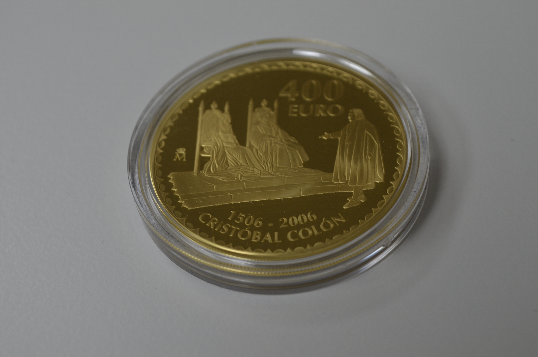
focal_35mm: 75
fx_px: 1119
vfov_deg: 18.1
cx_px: 269
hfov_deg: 27.0
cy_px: 178
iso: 360
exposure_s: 1/60
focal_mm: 50
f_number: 8
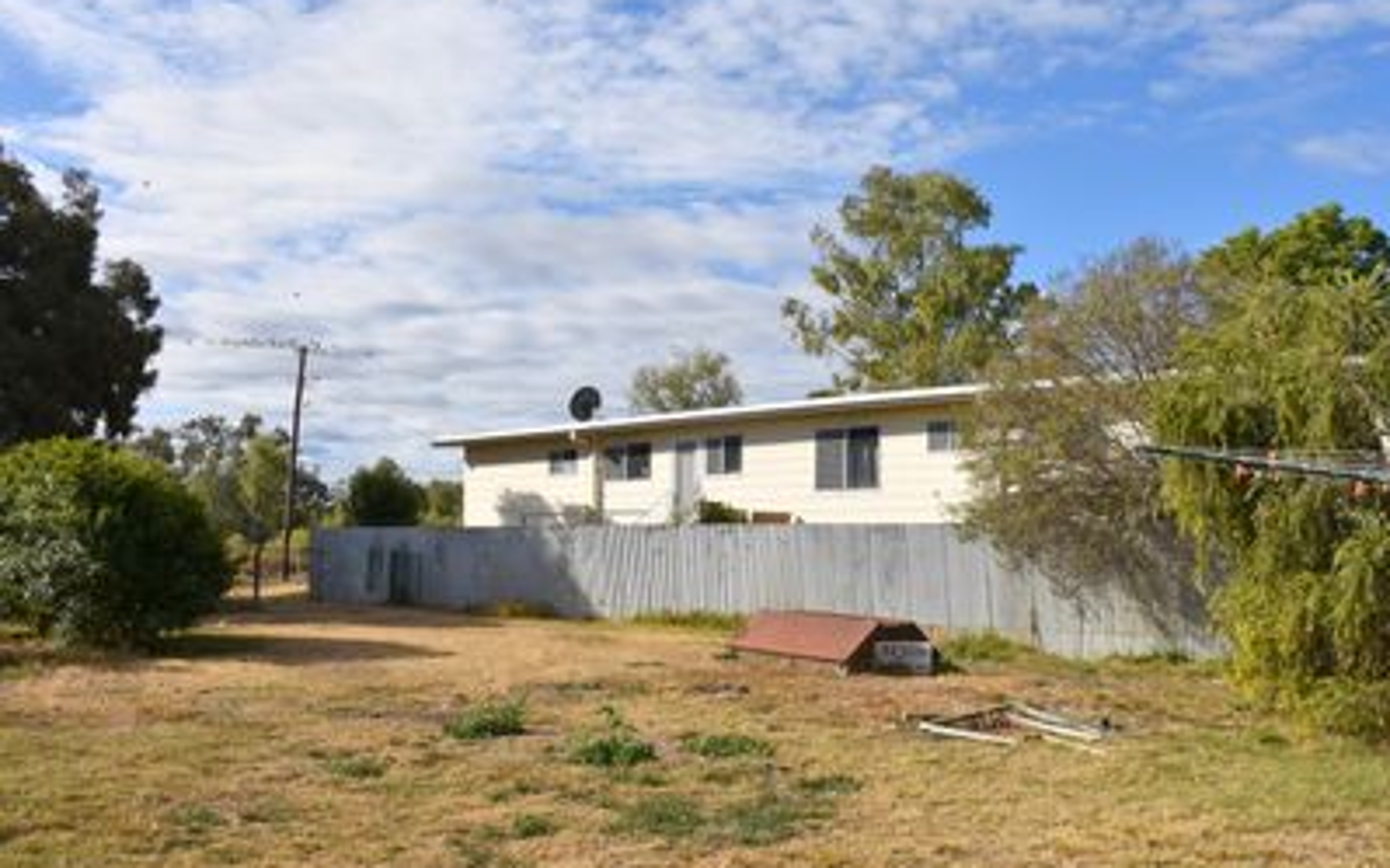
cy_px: 504
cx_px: 815
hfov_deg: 53.7
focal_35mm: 36
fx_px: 1363
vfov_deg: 35.2
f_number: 10
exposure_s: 1/250
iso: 100
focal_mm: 20
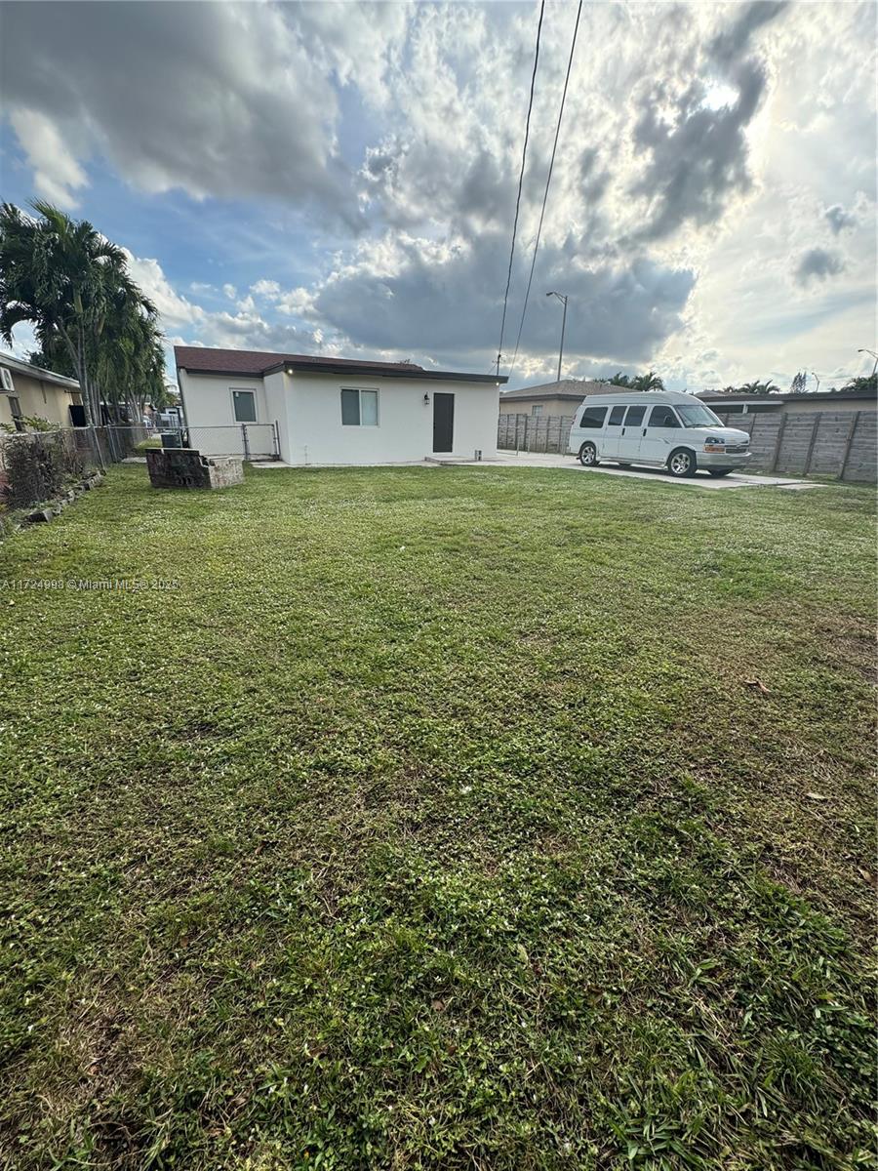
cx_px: 439
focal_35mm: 14
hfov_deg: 85.7
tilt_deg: -18.9
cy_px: 586
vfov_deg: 102.1
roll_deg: -0.8
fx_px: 473
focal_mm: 2.22
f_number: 2.2
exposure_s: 1/727
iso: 40
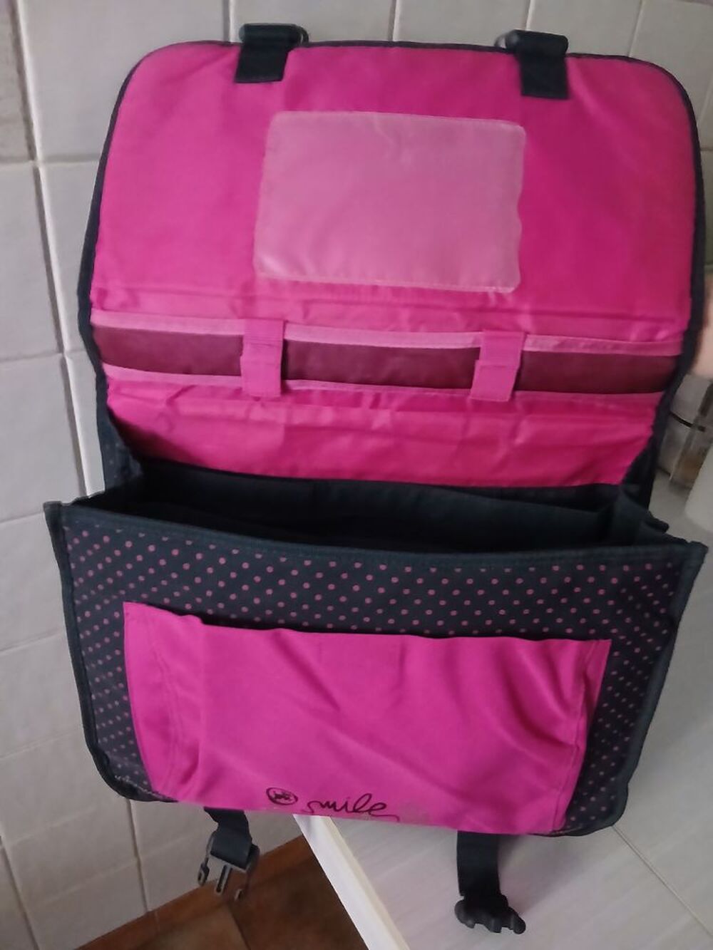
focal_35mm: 26
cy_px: 475
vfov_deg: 67.3
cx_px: 356
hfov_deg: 53.1
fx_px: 714
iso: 1600
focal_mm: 3.98
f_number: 1.8
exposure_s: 1/10
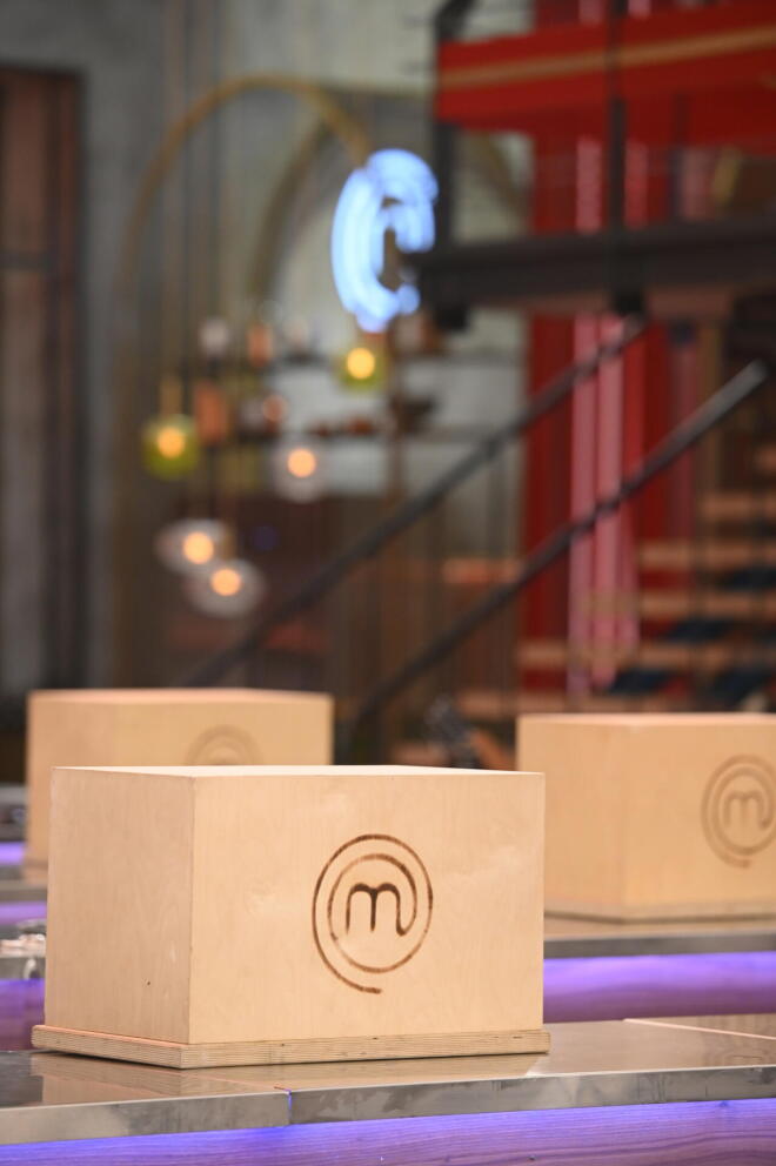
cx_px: 388
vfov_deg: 11.8
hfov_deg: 7.8
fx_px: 5666
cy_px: 583
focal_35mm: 175
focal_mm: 175
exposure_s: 1/200
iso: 3200
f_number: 3.5
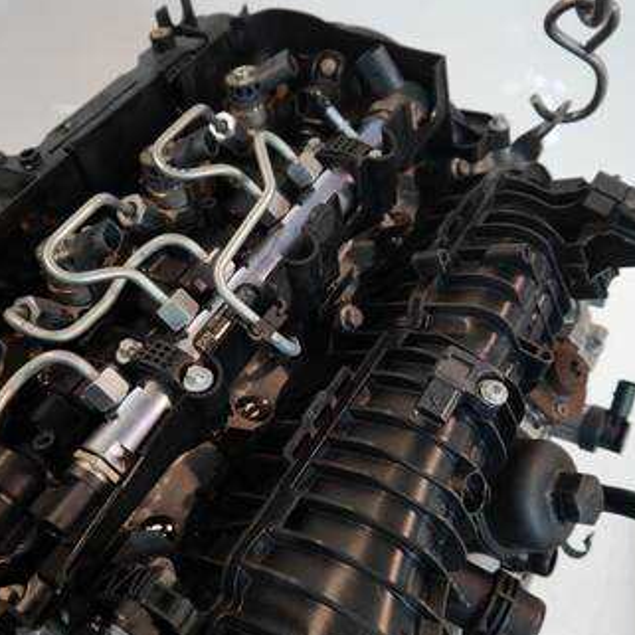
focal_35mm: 37
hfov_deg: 44.8
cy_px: 340
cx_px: 277
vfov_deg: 44.9
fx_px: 768
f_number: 3.5
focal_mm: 14
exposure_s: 1/125
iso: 500
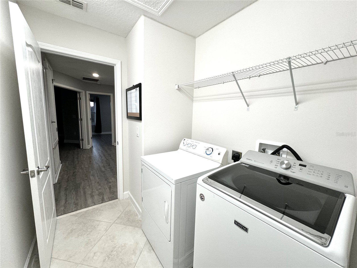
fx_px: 144
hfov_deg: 102.1
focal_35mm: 14
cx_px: 178
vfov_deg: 85.7
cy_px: 134
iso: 160
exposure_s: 1/120
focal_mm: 2.22
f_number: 2.2
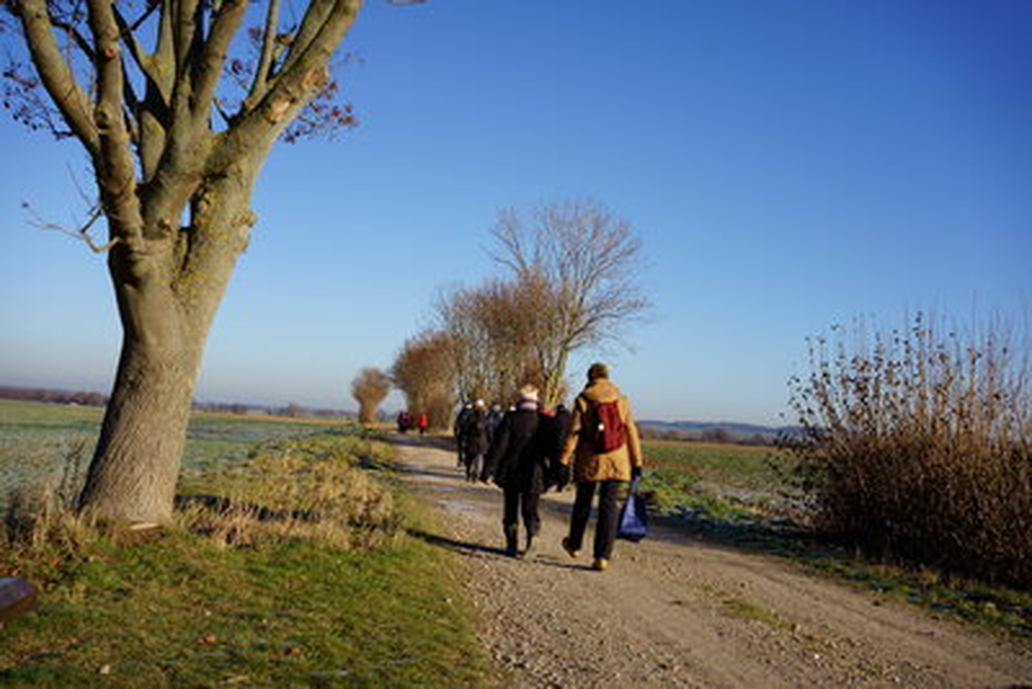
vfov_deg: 37.9
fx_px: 1004
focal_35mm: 35
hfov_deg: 54.4
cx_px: 516
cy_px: 344
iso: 100
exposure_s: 1/640
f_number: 5.6
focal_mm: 35
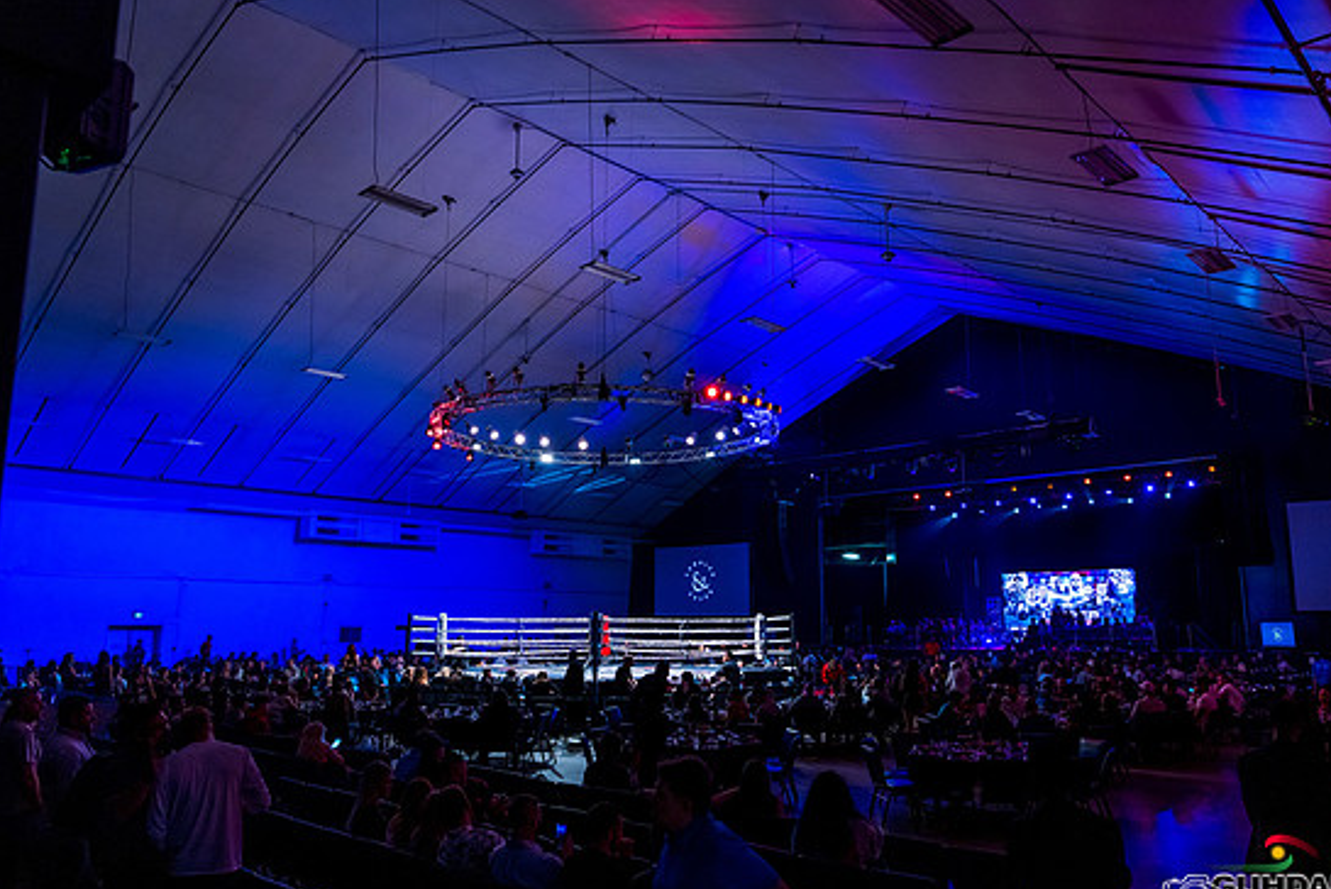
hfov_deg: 67.3
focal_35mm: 27
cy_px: 453
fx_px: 999
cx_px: 650
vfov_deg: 48.0
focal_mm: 24
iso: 4000
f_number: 3.5
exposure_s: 1/160
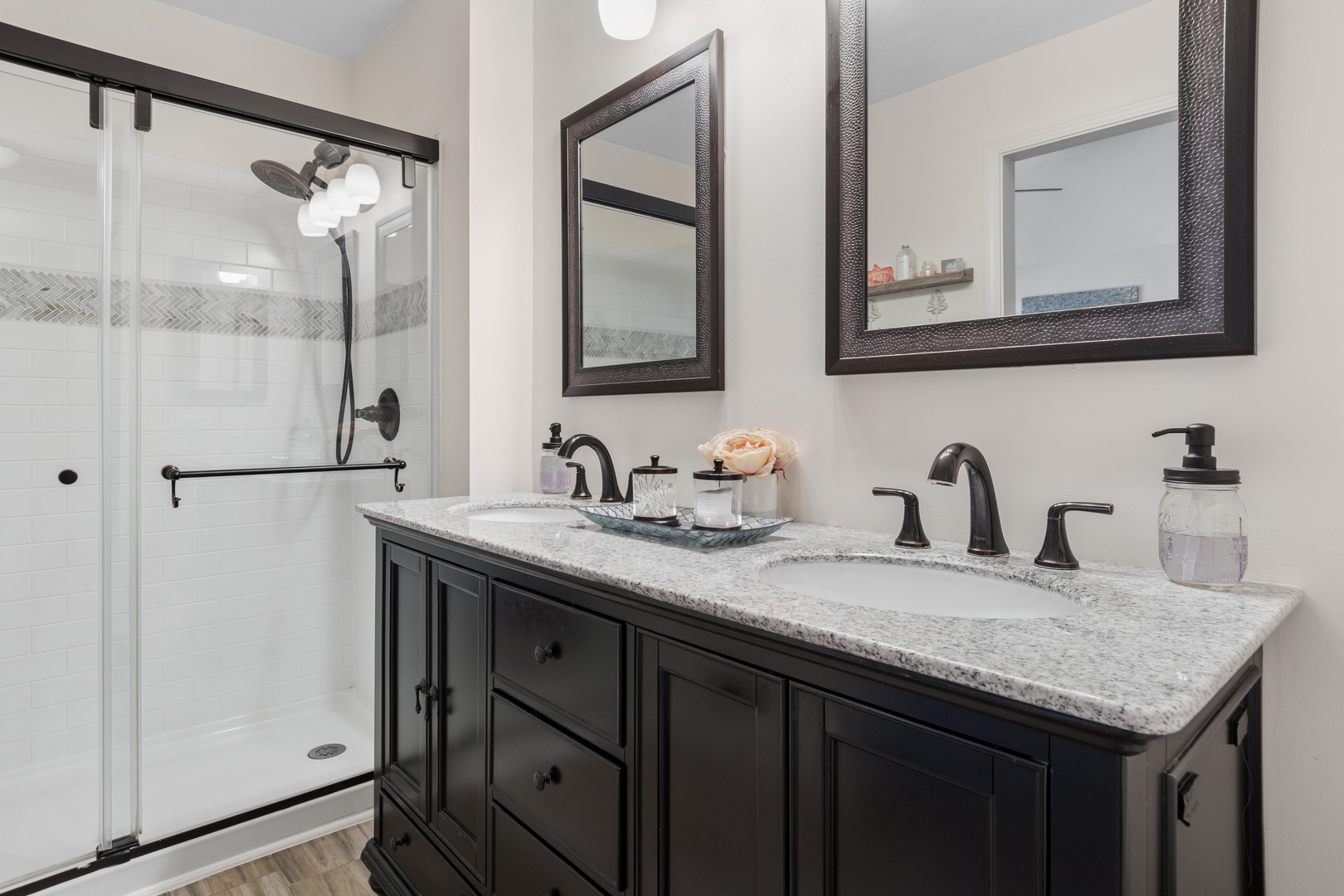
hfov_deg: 90.0
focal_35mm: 18
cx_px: 672
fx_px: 672
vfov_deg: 67.4
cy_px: 448
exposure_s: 1/8
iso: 250
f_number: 8
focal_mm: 12
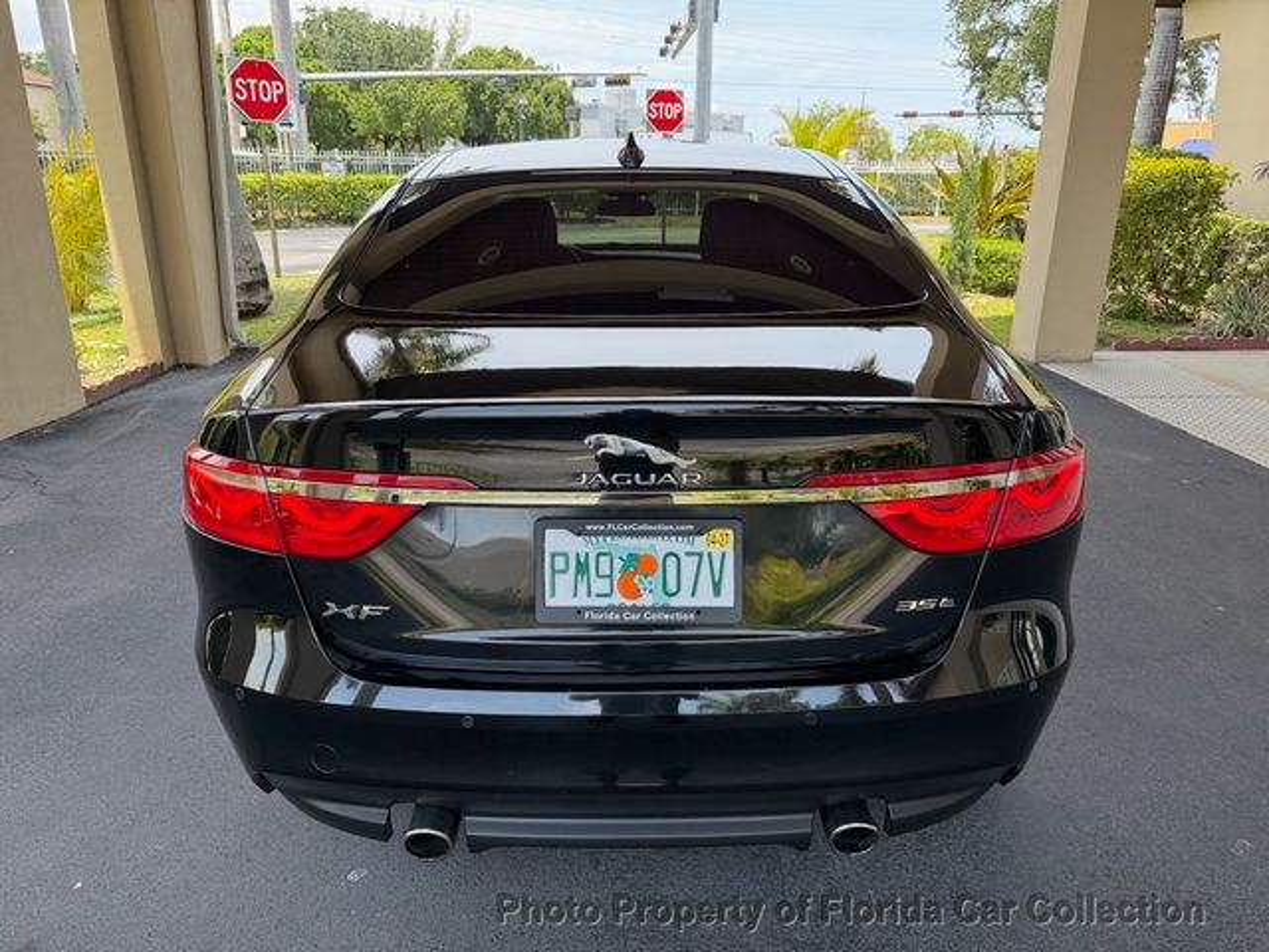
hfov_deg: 71.6
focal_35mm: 24
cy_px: 476
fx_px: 880
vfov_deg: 56.8
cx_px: 634
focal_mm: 6.76
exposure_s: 1/665
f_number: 1.78
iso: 100
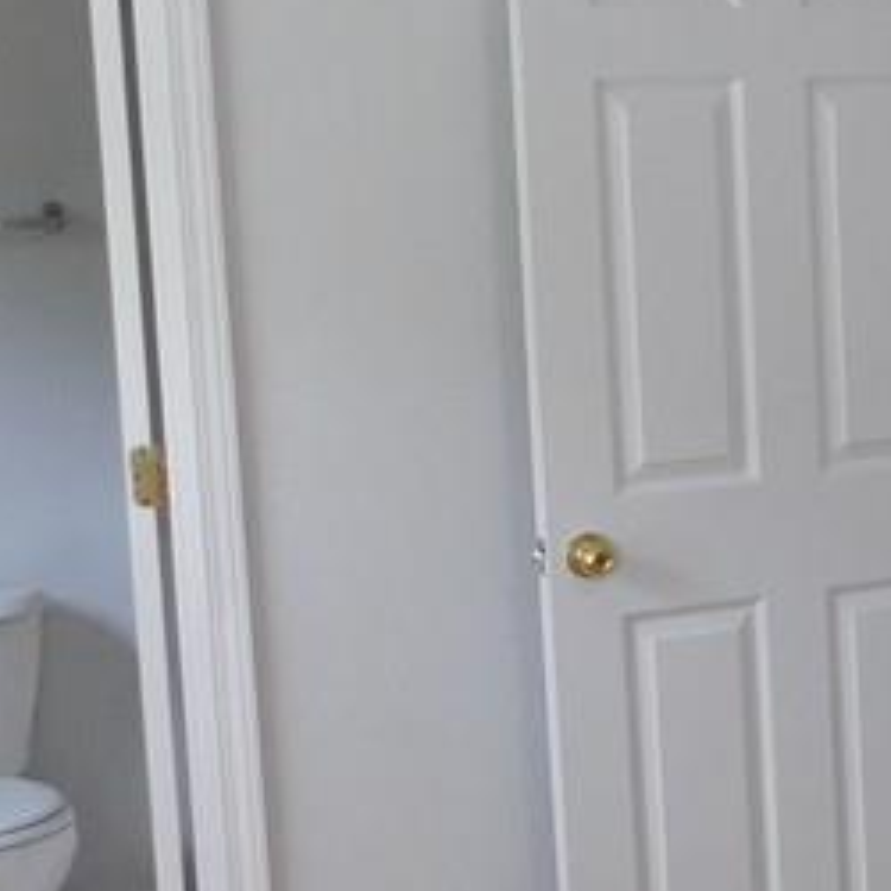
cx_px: 1468
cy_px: 435
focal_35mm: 87
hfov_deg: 17.3
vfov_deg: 19.9
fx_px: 2534
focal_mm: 4.1
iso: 220
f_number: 3
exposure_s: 1/30
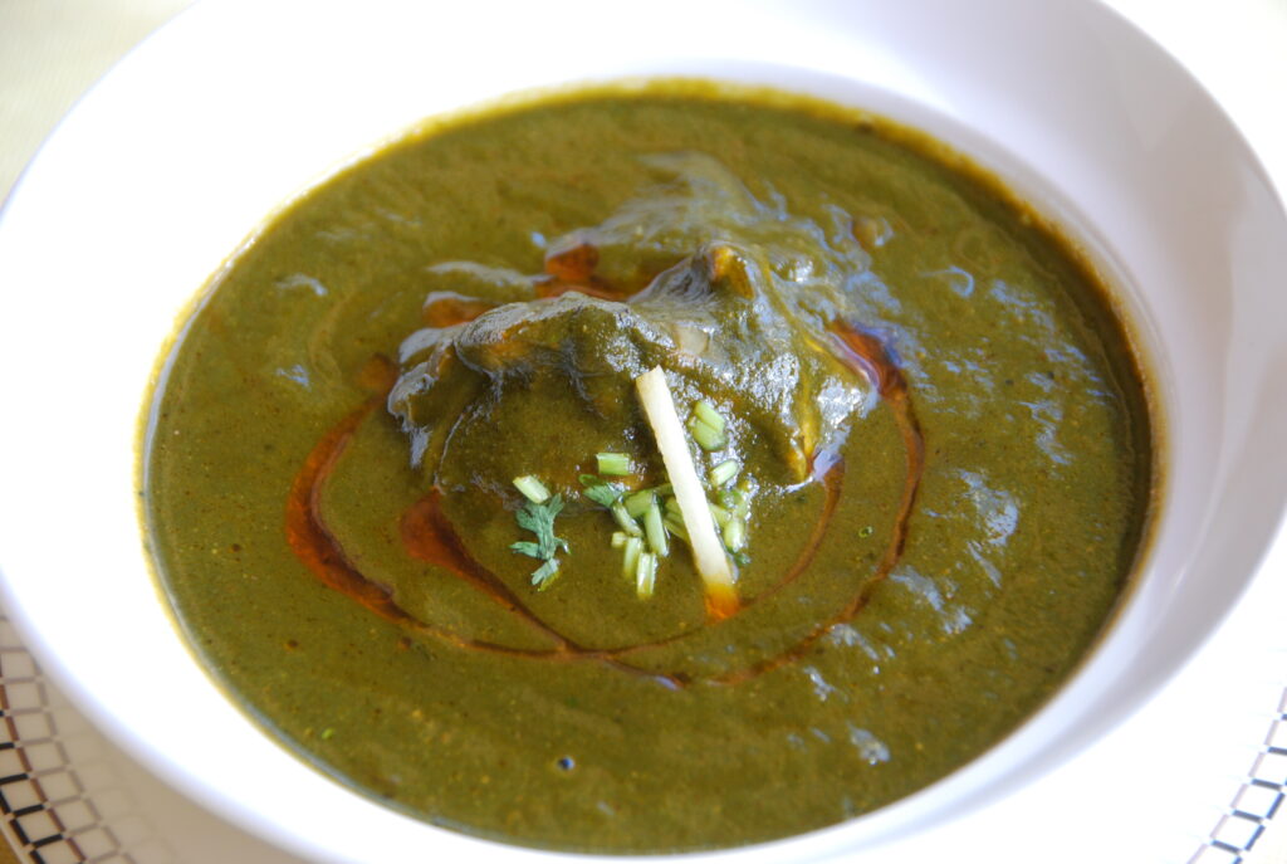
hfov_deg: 12.2
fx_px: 6017
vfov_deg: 8.2
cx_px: 644
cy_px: 432
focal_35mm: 168
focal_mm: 112
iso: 400
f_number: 5.6
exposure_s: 1/60
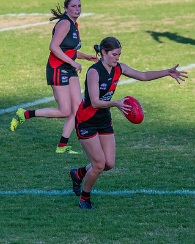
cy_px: 98
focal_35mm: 544
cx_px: 126
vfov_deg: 3.6
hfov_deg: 2.8
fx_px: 3926
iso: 800
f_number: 6.3
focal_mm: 250
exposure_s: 1/1250
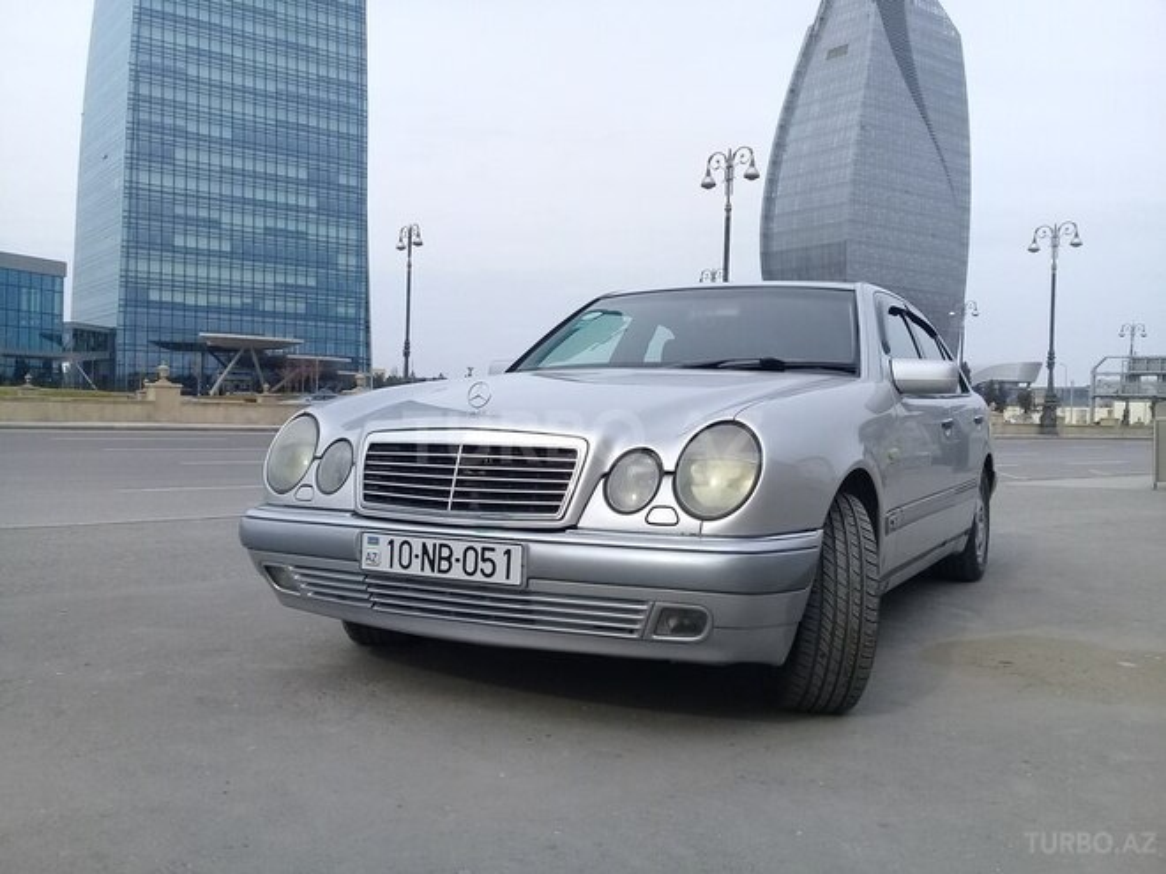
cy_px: 437
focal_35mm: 31
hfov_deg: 58.4
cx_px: 583
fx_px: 1044
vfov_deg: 45.4
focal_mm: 3.3
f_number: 2.2
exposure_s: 1/747
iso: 50
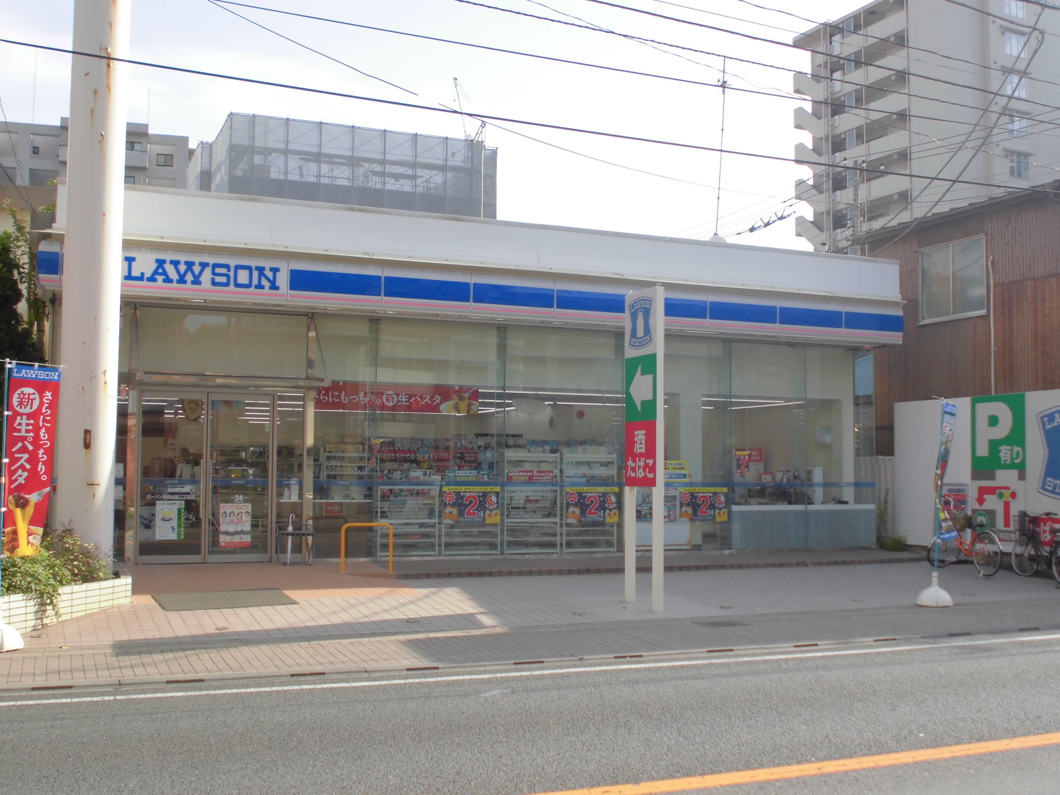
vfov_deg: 37.7
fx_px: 1164
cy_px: 398
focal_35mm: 38
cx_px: 530
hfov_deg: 49.0
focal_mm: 6.9
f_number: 4.2
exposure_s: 1/250
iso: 100
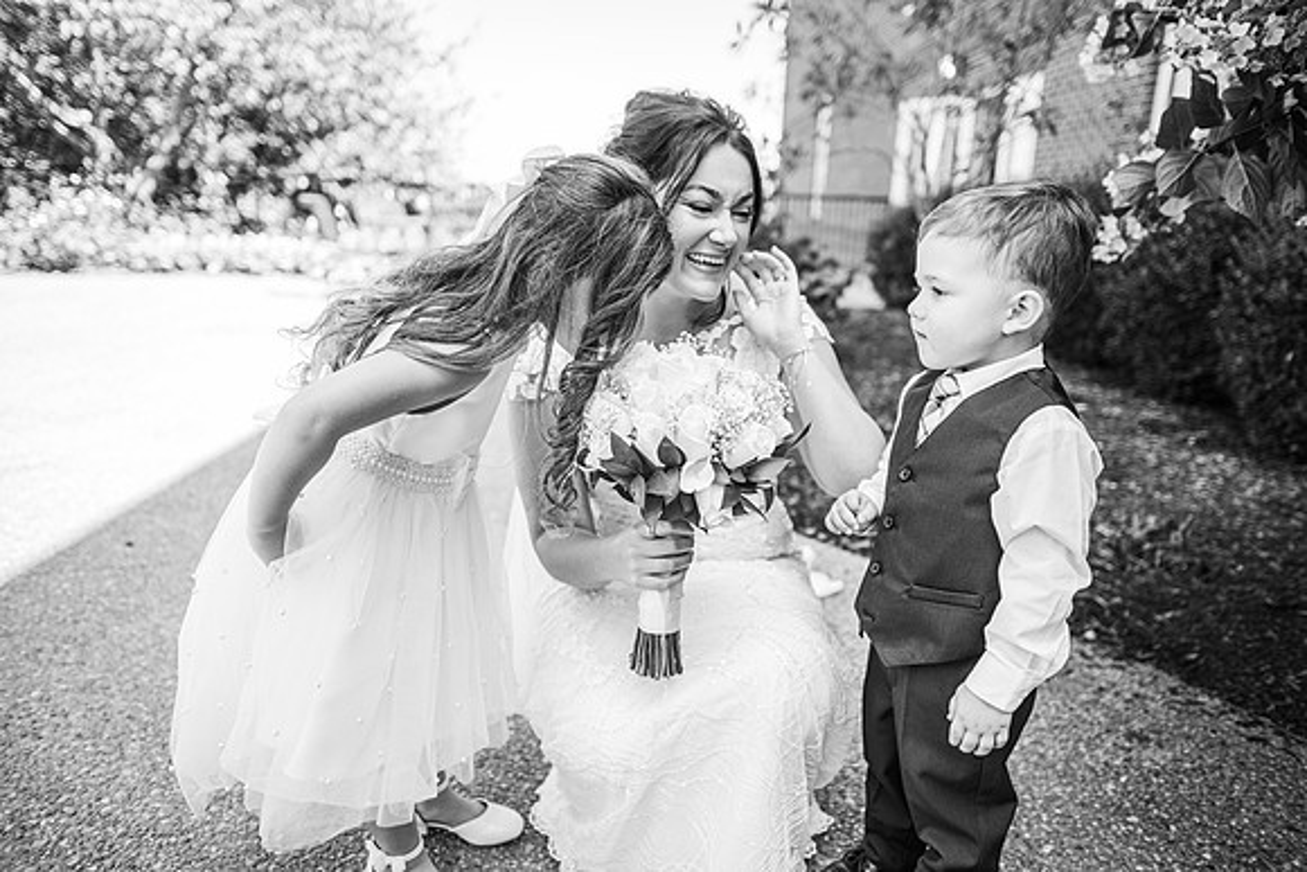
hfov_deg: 73.7
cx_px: 654
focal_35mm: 24
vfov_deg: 53.2
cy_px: 436
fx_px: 871
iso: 125
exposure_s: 1/500
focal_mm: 24
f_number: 2.2
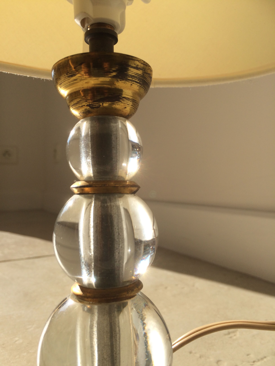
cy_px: 183
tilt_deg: -0.7
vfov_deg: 61.7
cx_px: 138
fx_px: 307
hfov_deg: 48.2
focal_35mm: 29
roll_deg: +1.0
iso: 32
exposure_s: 1/1520
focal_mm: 4.15
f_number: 2.2
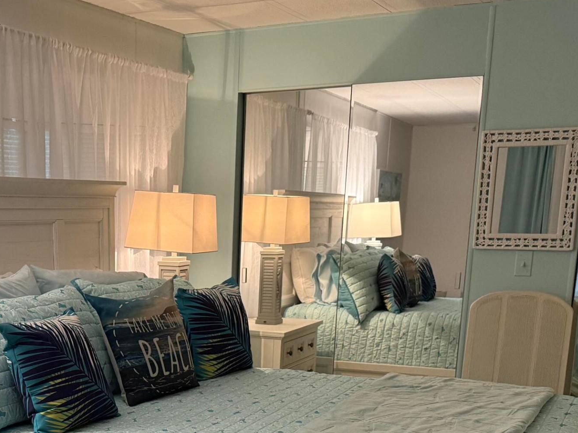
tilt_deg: -14.2
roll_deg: +0.7
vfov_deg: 26.6
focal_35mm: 52
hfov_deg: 35.9
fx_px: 868
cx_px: 134
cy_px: 431
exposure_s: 1/60
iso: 320
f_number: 1.78
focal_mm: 6.76
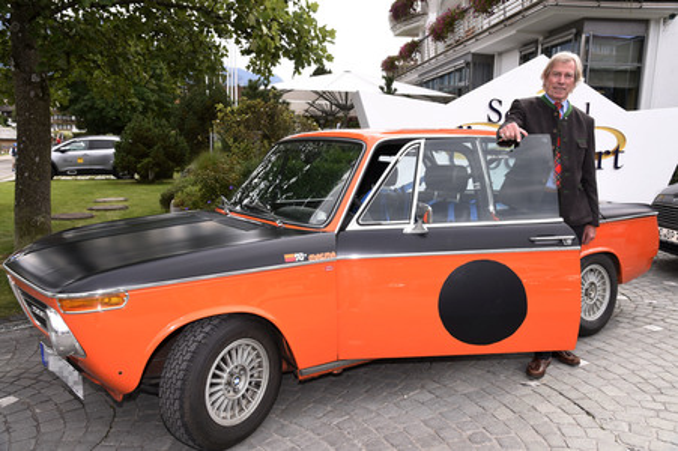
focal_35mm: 30
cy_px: 226
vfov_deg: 43.5
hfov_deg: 62.0
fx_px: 565
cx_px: 339
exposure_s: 1/100
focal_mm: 30
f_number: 8
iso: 200
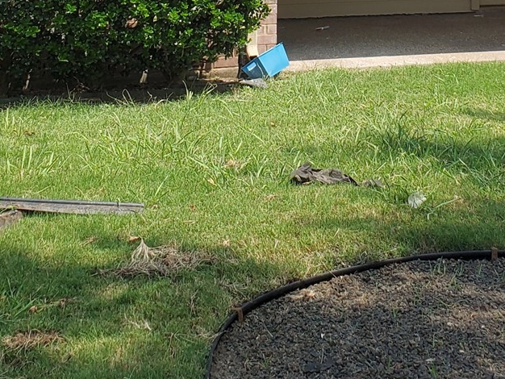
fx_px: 1241
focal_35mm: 85
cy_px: -190
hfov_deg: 22.7
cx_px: 395
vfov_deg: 15.9
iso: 50
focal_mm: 4.3
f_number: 2.4
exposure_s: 1/1108
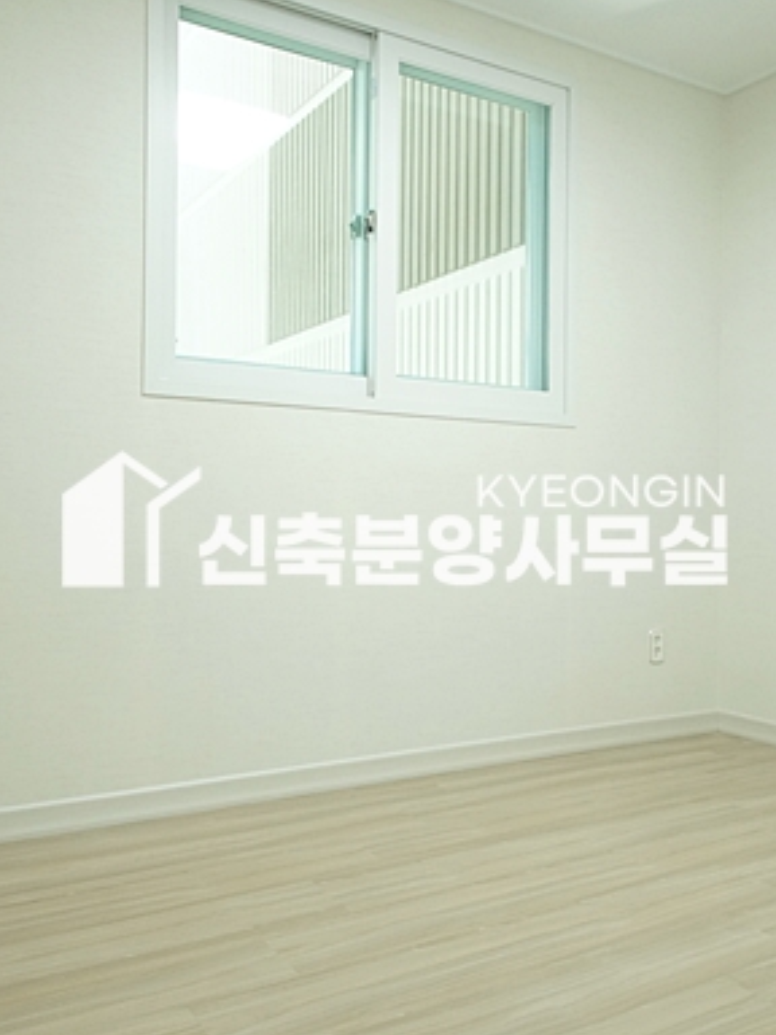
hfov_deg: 42.9
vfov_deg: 55.4
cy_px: 509
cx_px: 393
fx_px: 986
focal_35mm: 33
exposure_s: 1/13
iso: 800
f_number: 9
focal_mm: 11
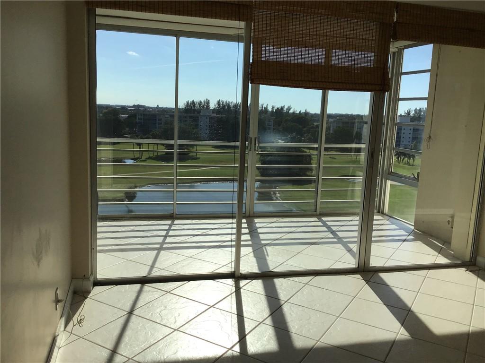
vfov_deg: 45.4
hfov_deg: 58.4
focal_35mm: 31
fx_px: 434
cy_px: 182
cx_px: 242
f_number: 2.4
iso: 25
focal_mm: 3.3
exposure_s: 1/2398
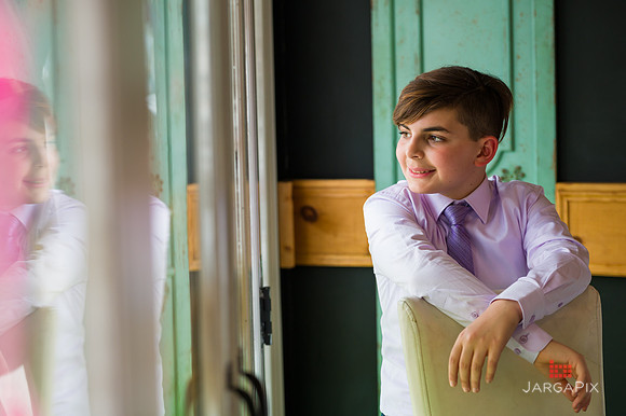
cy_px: 208
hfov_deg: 22.2
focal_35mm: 92
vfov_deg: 14.8
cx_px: 313
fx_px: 1599
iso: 400
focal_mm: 92
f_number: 4
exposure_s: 1/200
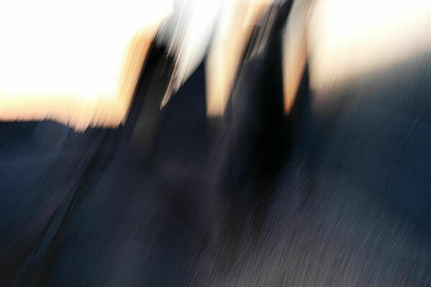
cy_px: 144
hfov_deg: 53.1
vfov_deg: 36.9
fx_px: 431
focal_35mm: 36
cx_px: 216
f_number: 4.5
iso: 100
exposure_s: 1/8
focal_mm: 24
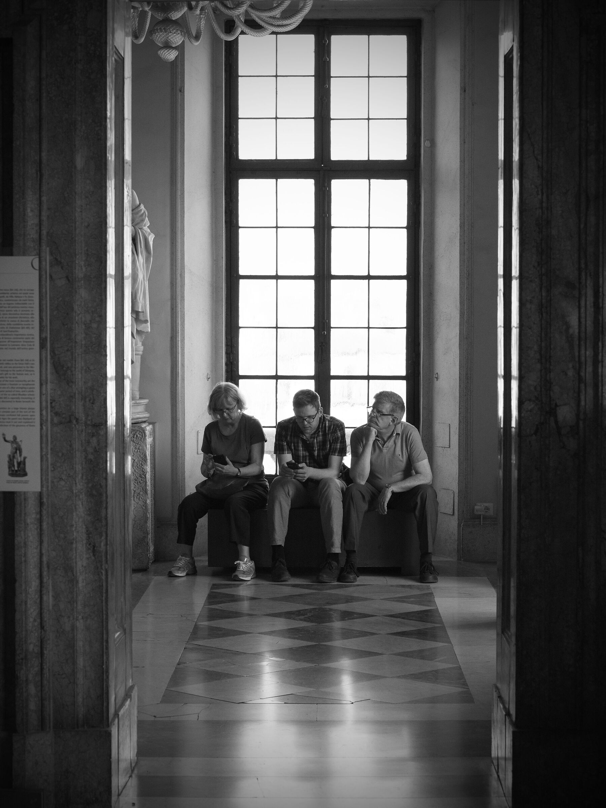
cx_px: 303
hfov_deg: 17.2
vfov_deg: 22.8
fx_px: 2007
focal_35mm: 86
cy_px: 404
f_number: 4
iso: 200
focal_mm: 43
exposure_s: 1/800
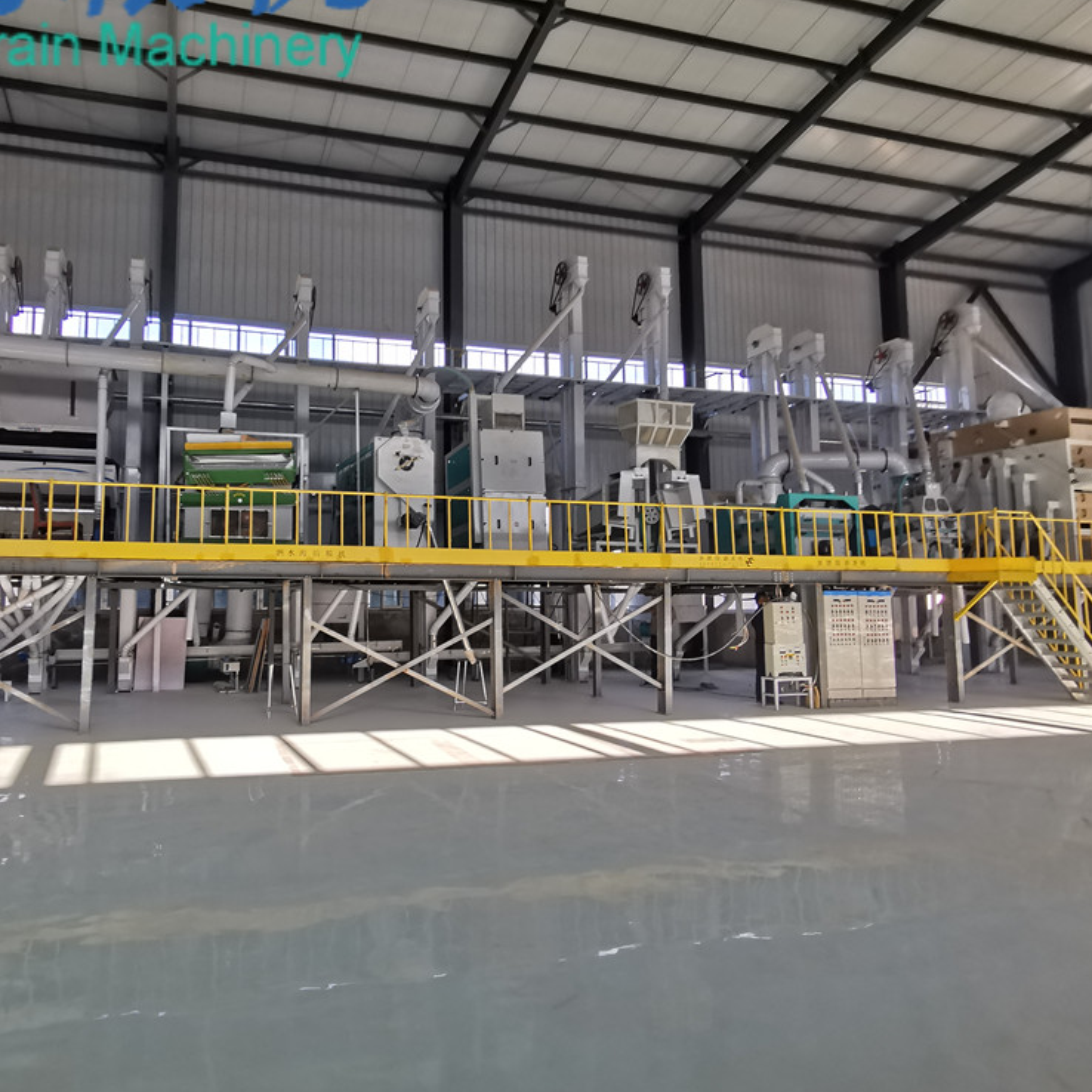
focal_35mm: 23
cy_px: 518
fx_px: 821
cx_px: 391
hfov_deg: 66.0
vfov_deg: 67.2
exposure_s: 1/99.9
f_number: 2.2
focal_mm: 2.35
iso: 50
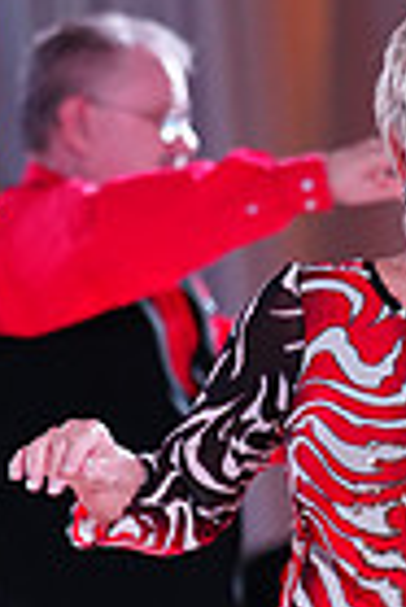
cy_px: 830
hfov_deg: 2.5
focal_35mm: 550
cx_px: 578
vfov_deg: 3.7
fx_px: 9280
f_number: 2.8
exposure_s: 1/400
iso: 1600
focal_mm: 132
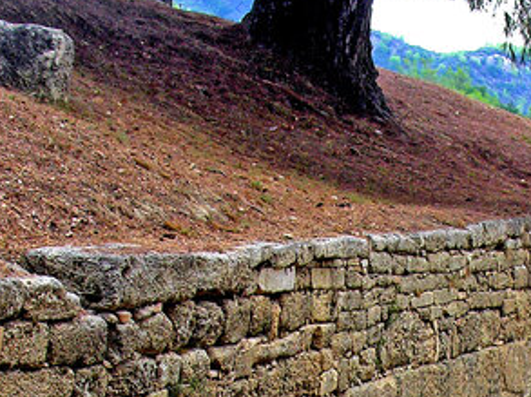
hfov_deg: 12.2
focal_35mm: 161
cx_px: 424
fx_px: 2467
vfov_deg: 9.0
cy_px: 524
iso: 50
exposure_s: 1/64
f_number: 3.8
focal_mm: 11.8
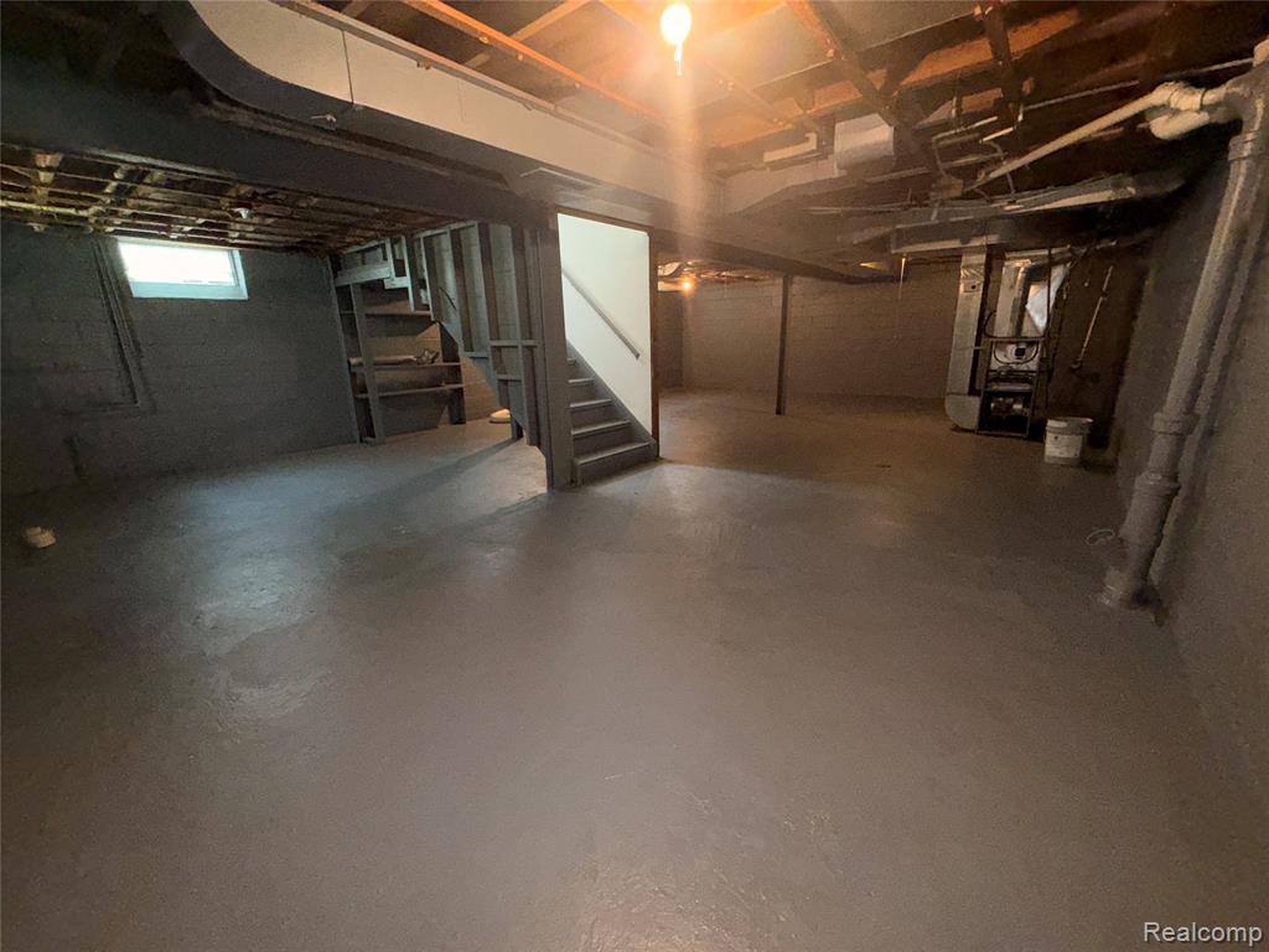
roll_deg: +1.5
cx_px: 634
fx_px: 513
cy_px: 476
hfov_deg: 102.1
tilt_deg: -14.6
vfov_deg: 85.7
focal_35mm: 14
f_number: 2.2
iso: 200
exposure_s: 1/60
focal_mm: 2.22
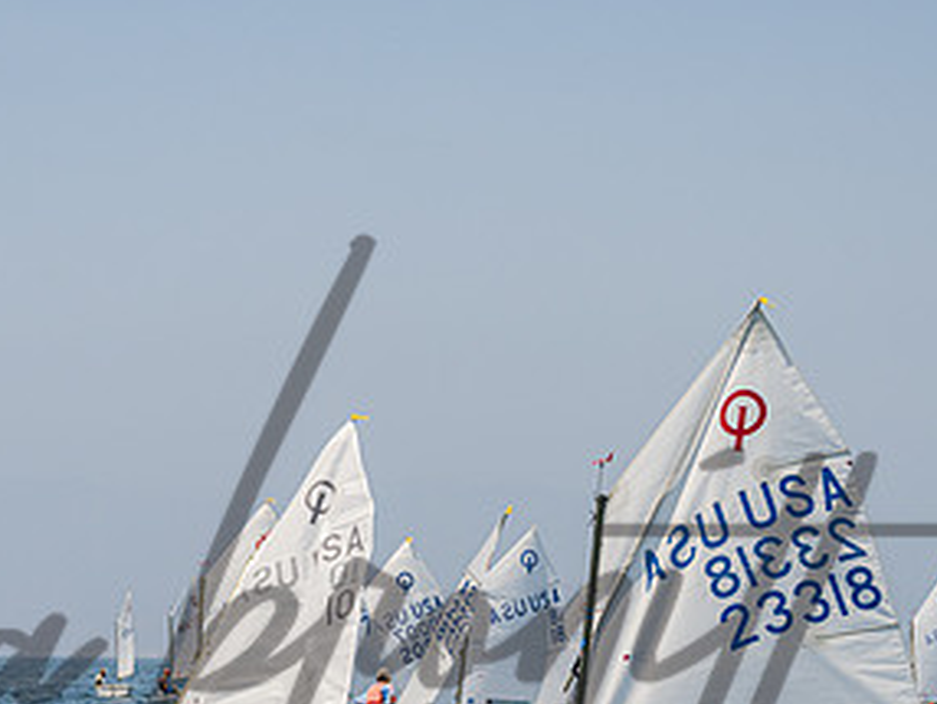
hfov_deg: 13.4
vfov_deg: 10.0
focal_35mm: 147
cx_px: 367
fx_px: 3982
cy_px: 657
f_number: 6
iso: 320
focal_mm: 70
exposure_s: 1/3200
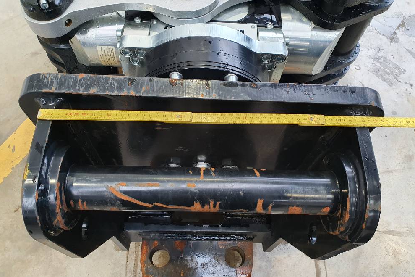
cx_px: 213
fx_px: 323
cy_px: 155
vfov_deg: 46.3
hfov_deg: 65.5
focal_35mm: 28
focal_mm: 4.32
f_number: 2.4
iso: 100
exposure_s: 1/100
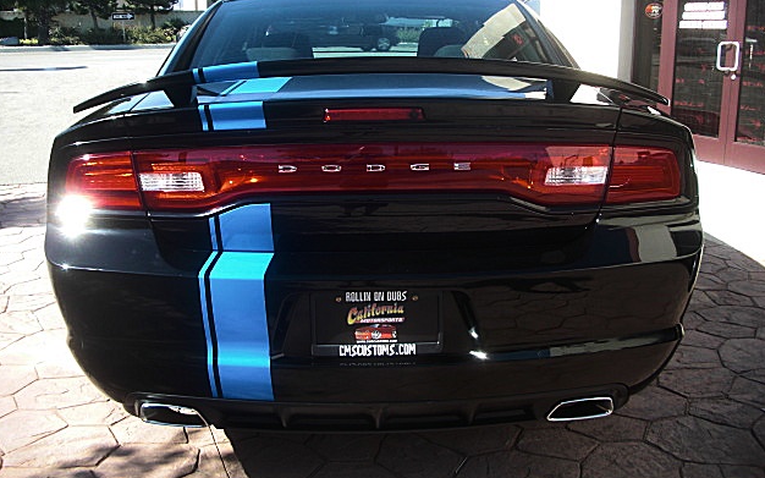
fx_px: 813
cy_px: 193
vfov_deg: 32.7
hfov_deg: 50.4
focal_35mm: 39
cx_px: 379
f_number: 2.8
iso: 50
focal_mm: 6.3
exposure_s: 1/250
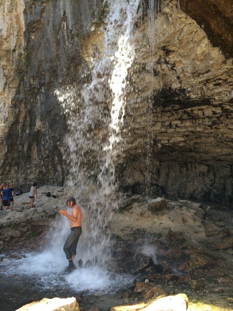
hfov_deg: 48.2
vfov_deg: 61.7
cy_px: 156
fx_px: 260
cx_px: 116
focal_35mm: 29
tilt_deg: +3.9
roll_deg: -1.6
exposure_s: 1/172
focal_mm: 4.15
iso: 32
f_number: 2.2
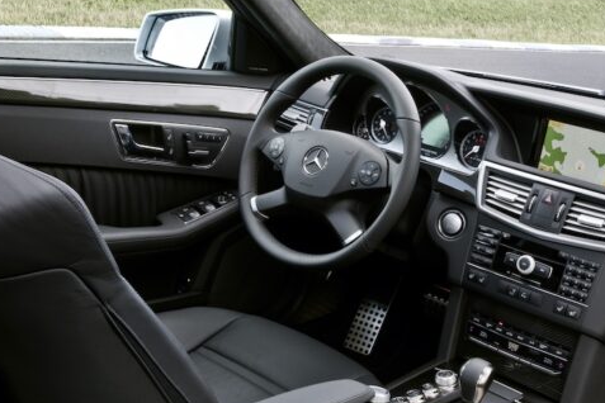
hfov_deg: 35.9
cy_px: 193
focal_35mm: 55
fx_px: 924
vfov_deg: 24.6
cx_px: 402
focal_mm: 32
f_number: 16
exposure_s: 1/4
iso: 100
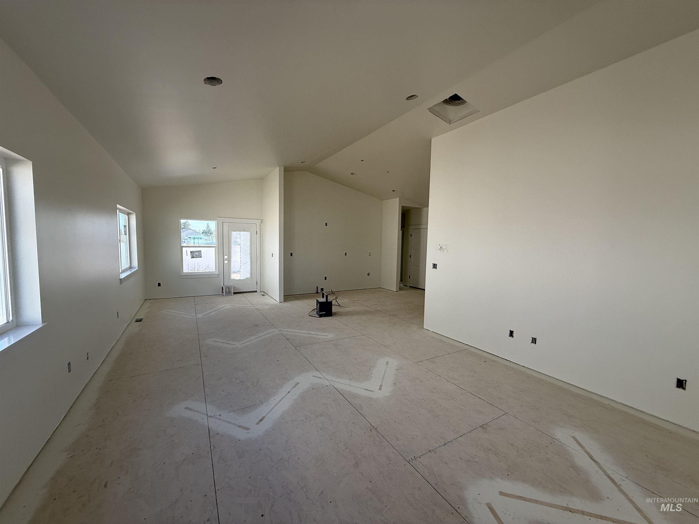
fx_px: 283
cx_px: 350
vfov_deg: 85.7
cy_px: 262
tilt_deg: -3.8
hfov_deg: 102.1
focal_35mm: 14
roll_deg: -0.8
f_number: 2.2
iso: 64
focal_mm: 2.22
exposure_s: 1/293
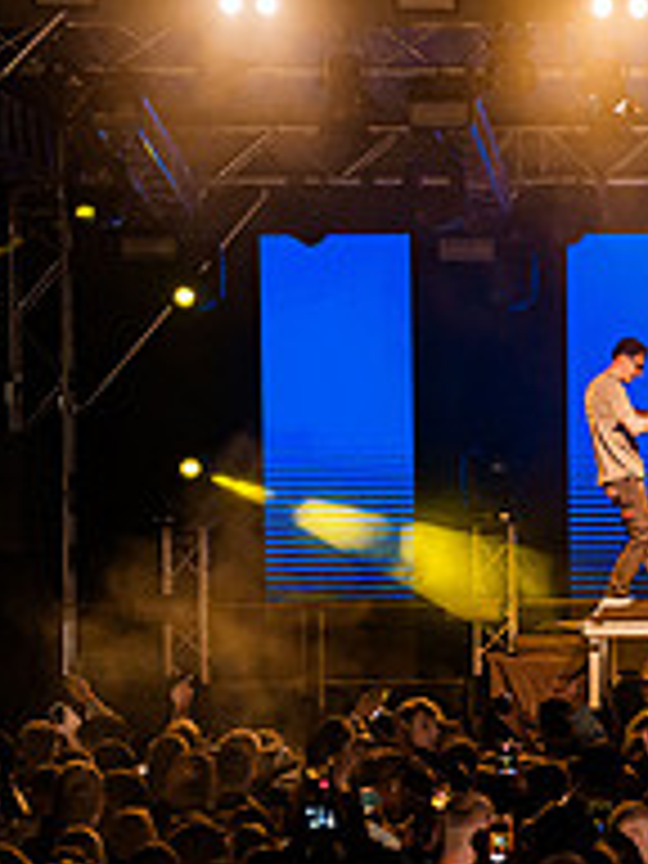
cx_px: 749
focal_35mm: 267
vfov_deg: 7.4
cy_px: 567
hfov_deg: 5.5
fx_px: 6664
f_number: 3.5
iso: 3200
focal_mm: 79
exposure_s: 1/100
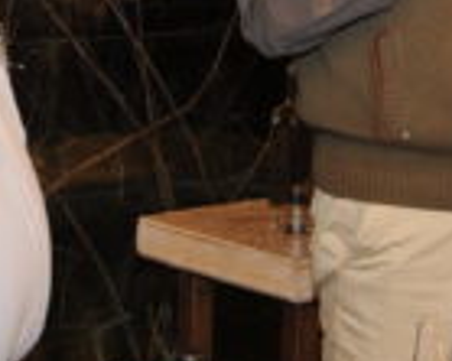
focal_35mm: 182
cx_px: 462
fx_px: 2433
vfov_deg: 8.4
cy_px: -89
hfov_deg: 10.5
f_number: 4.5
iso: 800
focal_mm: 35
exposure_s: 1/40
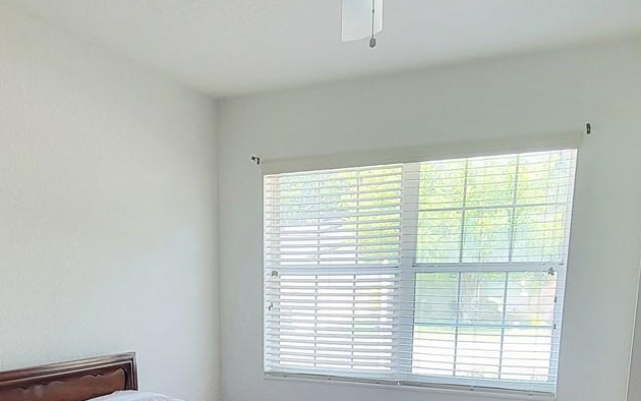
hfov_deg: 55.1
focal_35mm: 35
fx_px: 612
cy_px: 424
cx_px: 273
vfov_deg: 32.6
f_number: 2.2
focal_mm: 2.2
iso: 125
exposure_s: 1/60.2
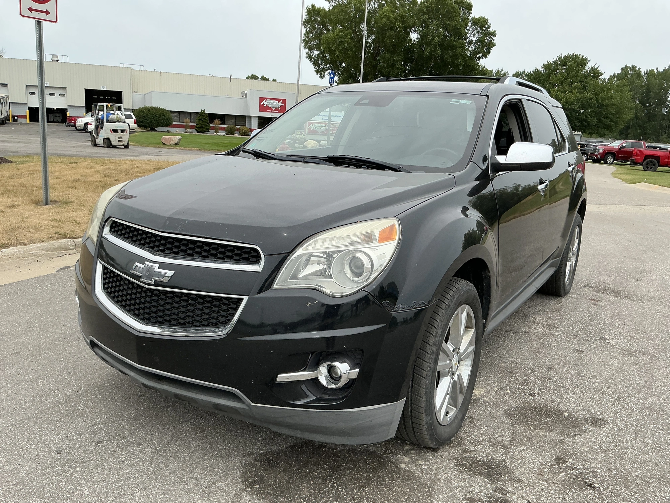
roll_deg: -3.0
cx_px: 335
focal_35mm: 28
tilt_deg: -9.6
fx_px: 542
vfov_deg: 49.7
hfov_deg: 63.4
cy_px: 252
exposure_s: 1/1076
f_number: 1.8
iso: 25
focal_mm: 3
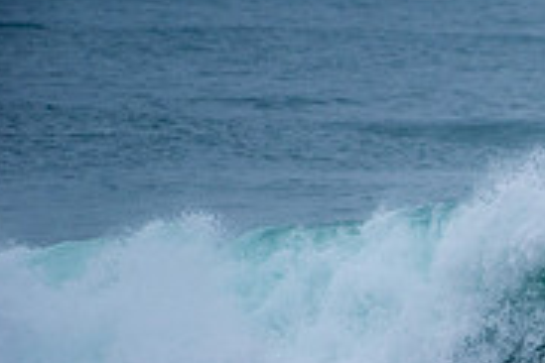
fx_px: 23948
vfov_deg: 0.9
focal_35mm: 1582
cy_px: 385
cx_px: 843
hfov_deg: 1.3
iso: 200
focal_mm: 500
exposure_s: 1/1000
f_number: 5.6
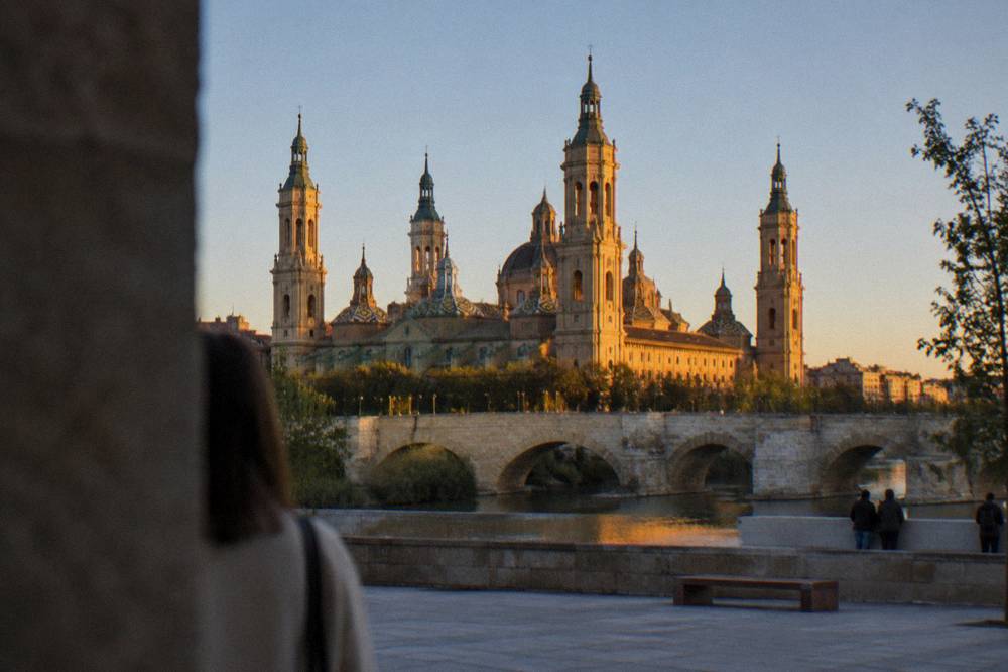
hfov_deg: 40.4
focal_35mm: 49
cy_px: 336
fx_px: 1371
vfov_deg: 27.5
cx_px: 504
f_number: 5.6
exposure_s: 1/640
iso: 400
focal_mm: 49
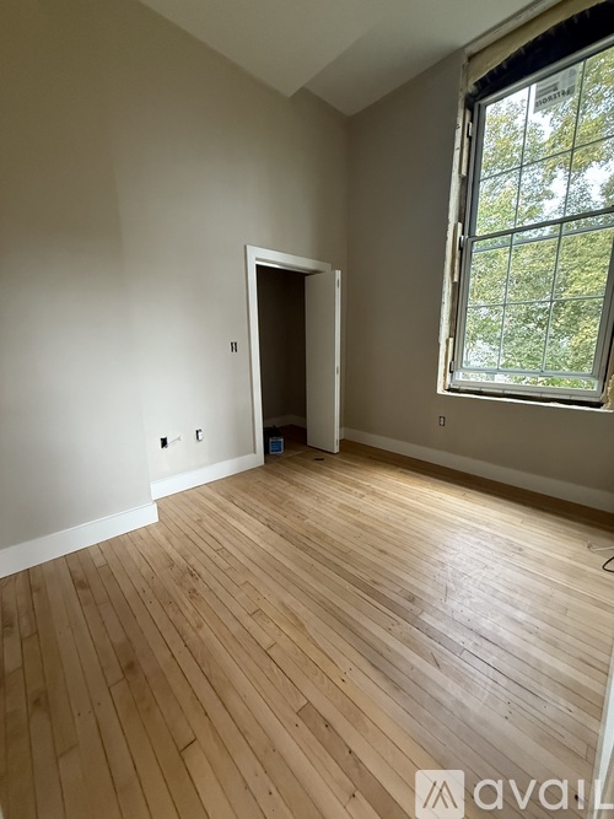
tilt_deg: -10.9
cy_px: 410
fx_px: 331
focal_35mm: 14
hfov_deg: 85.7
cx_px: 307
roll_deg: +0.8
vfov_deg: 102.1
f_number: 2.2
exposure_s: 1/60
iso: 640
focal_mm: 2.22
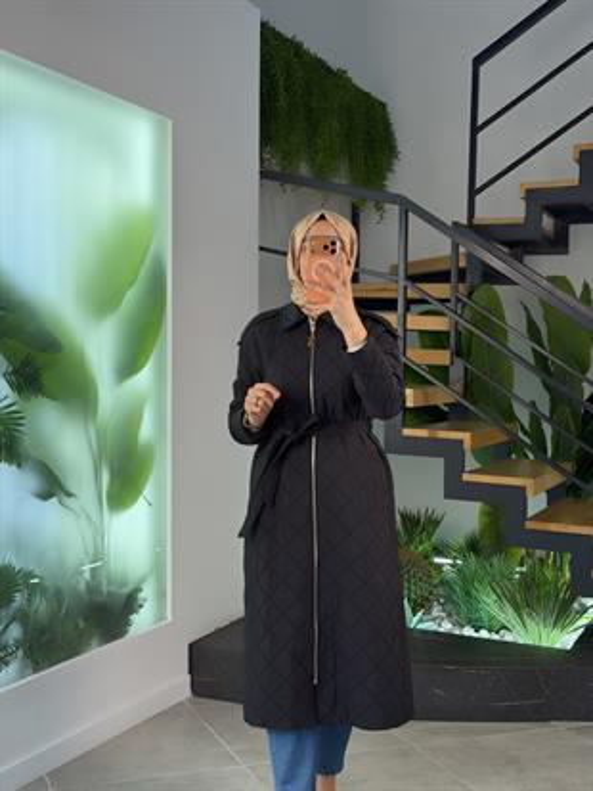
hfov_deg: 30.3
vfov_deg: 39.6
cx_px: 296
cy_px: 396
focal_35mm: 48
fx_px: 1096
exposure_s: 1/121
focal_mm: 6.76
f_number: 1.78
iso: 50
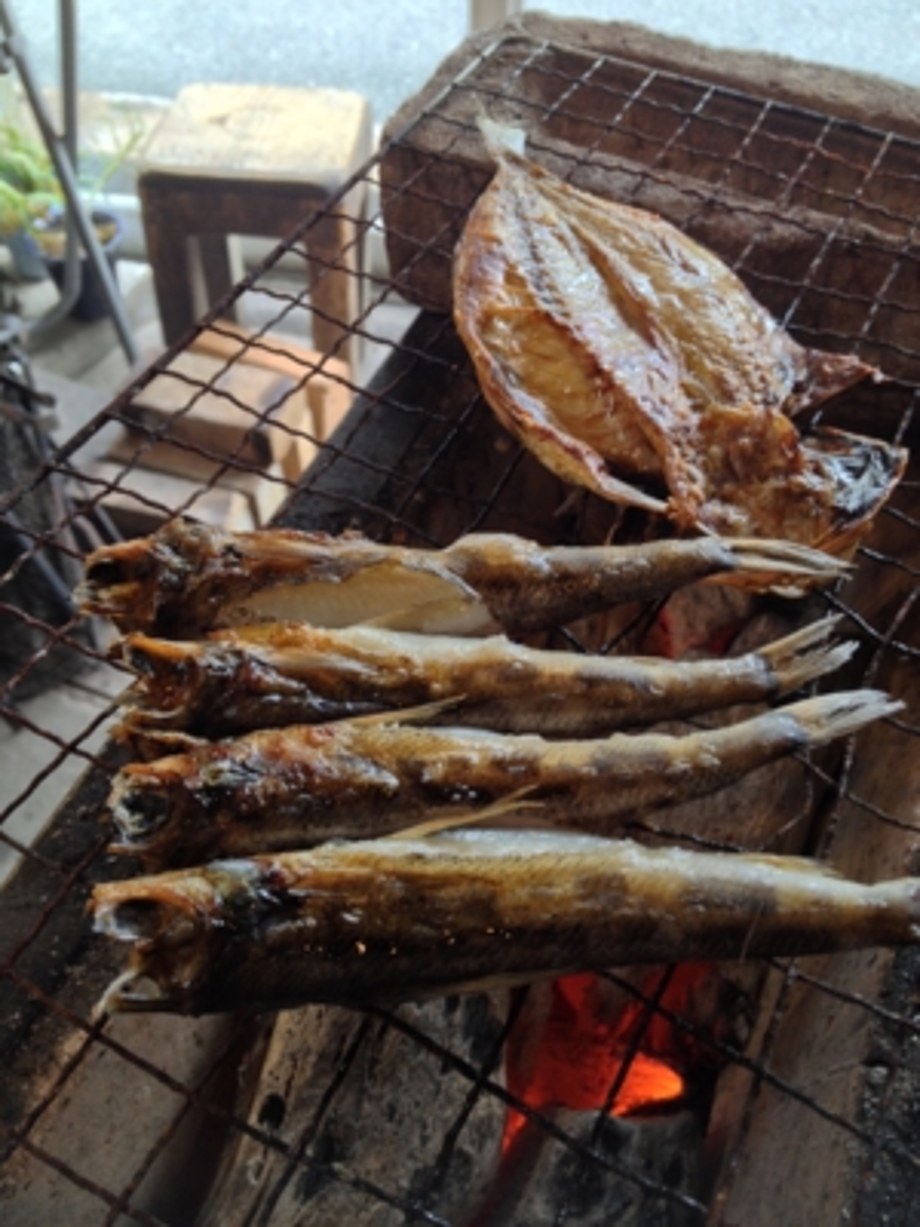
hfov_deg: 40.7
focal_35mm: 35
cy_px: 614
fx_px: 1240
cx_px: 460
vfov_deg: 52.6
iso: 50
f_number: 2.4
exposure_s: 1/24
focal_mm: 4.28
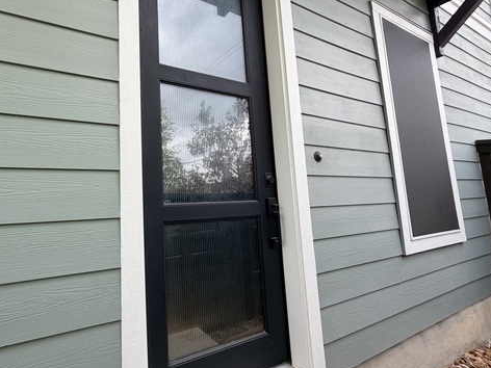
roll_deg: +3.2
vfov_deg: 68.6
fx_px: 269
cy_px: 173
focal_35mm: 19
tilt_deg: +8.1
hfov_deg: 82.9
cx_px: 182
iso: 40
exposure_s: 1/219
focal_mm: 2.22
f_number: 2.2
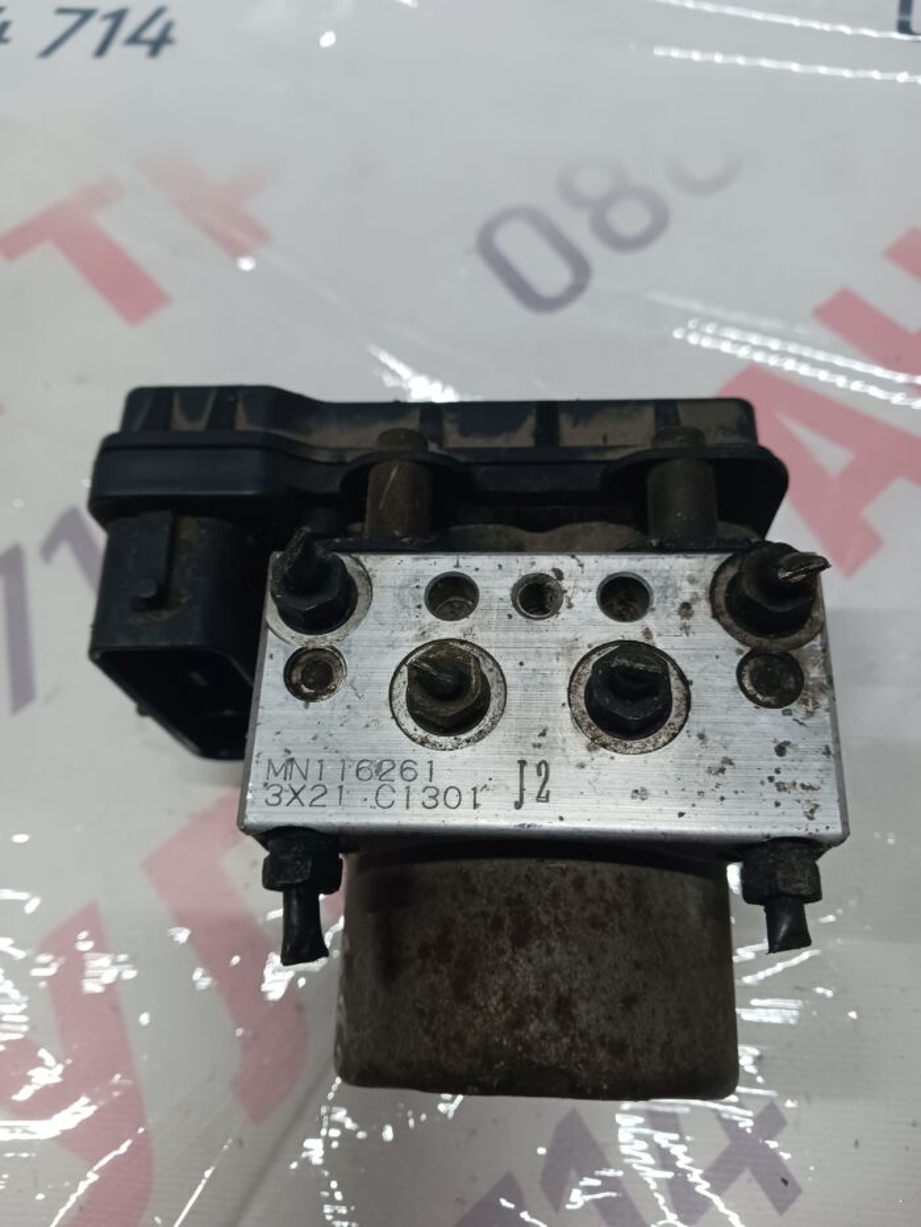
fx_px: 958
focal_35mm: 27
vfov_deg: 65.3
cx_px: 460
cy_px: 614
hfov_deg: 51.4
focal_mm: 4
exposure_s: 1/25
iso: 200
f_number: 1.8
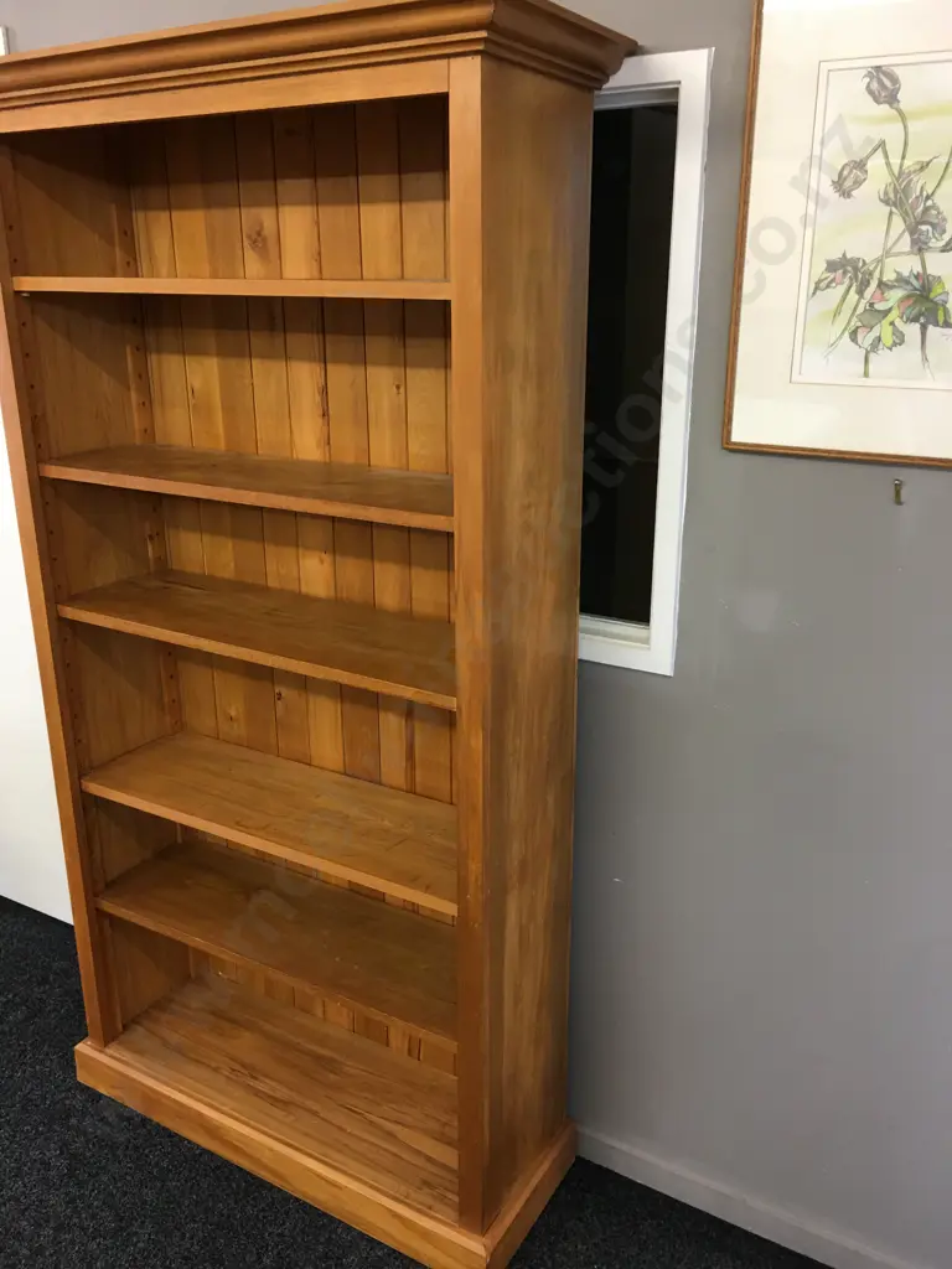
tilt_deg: -17.5
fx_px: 1063
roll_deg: -0.3
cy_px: 634
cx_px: 476
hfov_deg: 48.2
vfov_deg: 61.7
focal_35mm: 29
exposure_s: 1/17
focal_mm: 4.15
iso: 64
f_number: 2.2
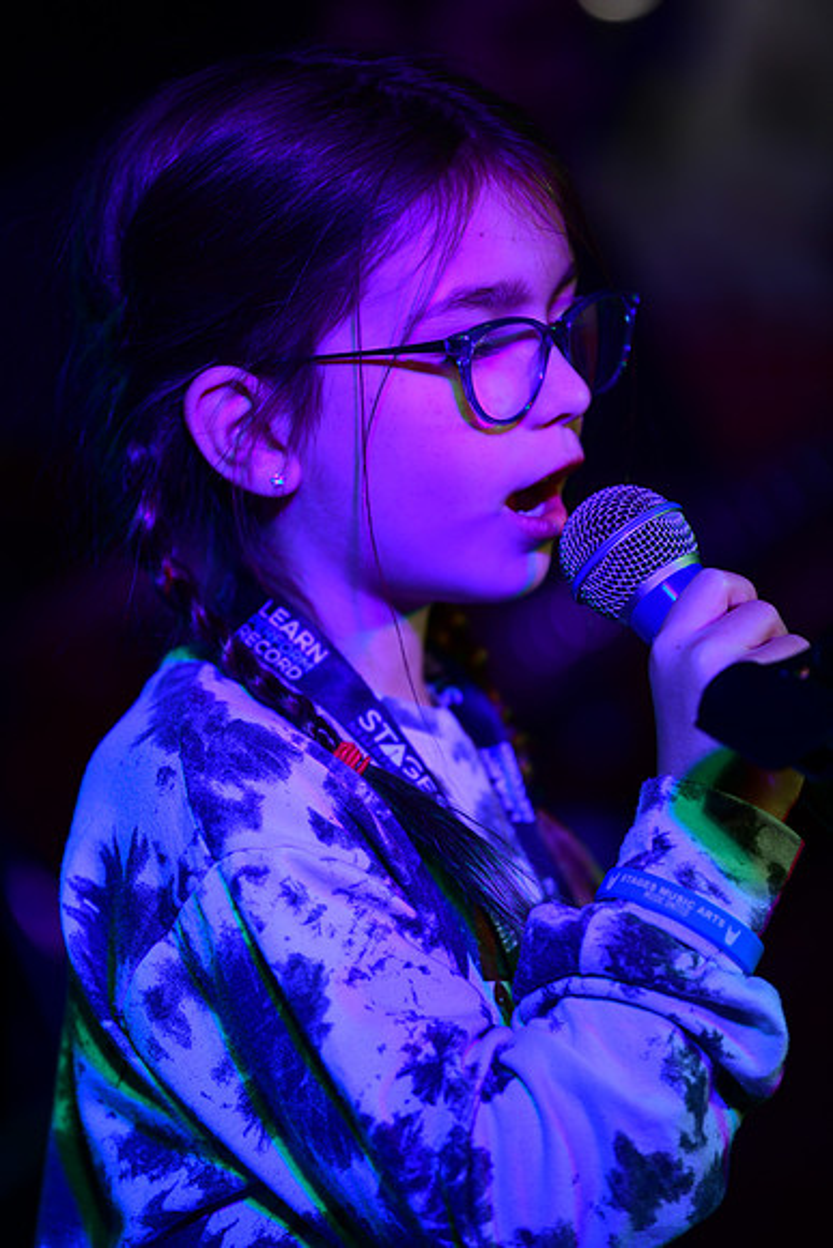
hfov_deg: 6.9
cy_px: 624
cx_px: 416
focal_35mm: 200
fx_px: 6937
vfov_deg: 10.3
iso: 400
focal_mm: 200
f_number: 2.8
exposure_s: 1/320
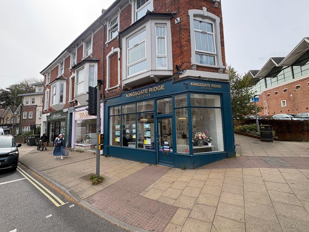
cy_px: 116
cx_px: 154
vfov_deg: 85.7
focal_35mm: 14
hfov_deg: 102.1
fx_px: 125
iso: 40
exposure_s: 1/414
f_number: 2.2
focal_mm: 2.22
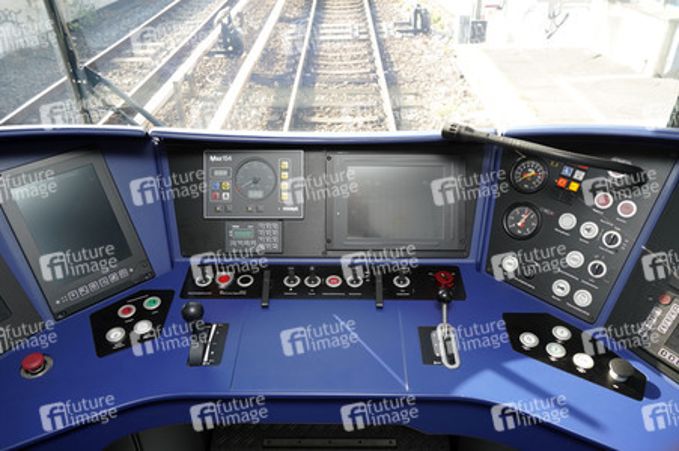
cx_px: 340
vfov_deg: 46.3
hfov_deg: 65.5
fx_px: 528
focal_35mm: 28
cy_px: 226
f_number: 7.1
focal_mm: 28
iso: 640
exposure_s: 1/125
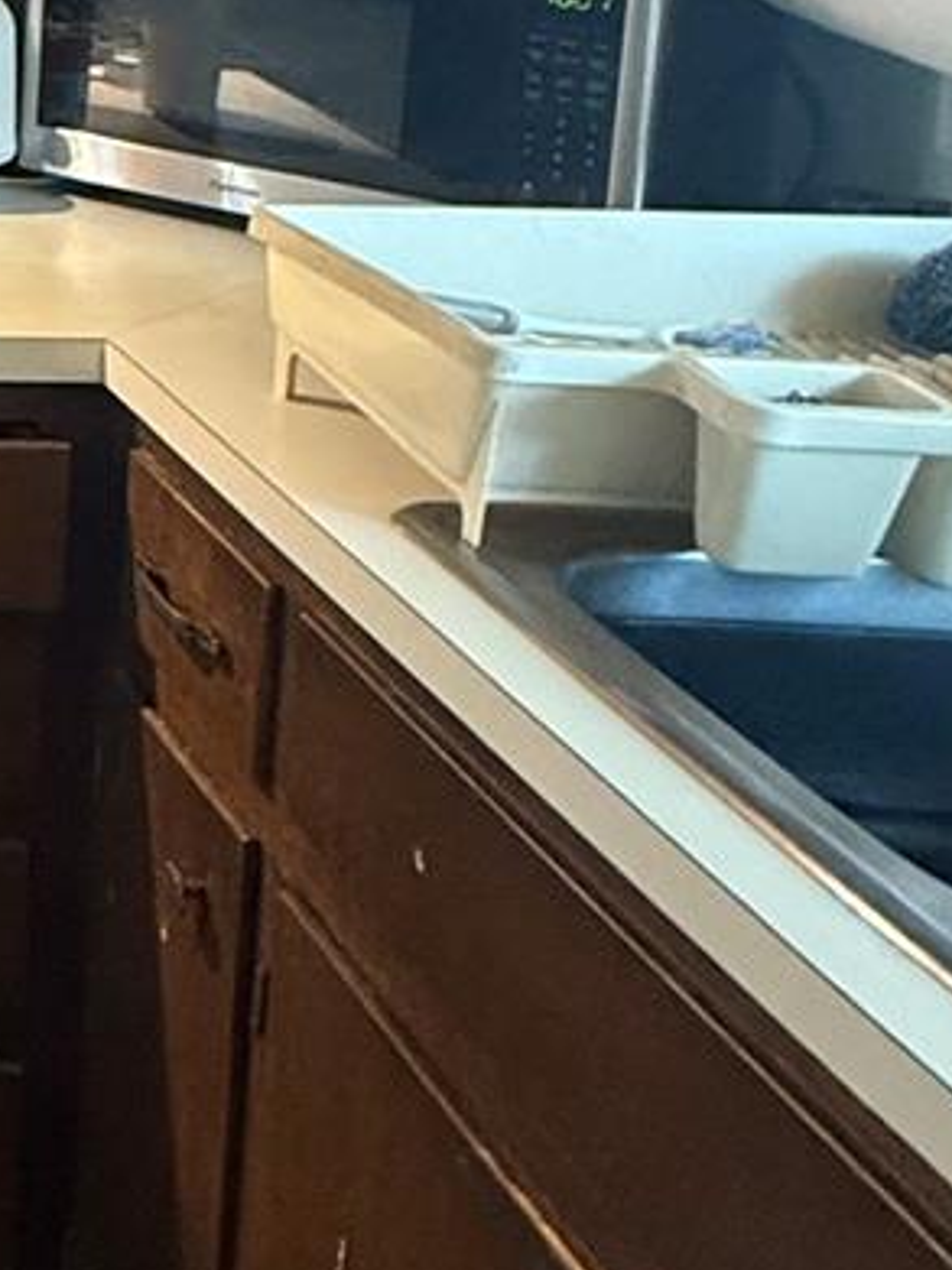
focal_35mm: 55
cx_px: -832
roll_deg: +1.9
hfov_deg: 19.1
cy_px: -58
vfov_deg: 31.7
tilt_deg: -8.6
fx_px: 2018
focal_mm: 2.22
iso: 640
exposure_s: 1/60
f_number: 2.2
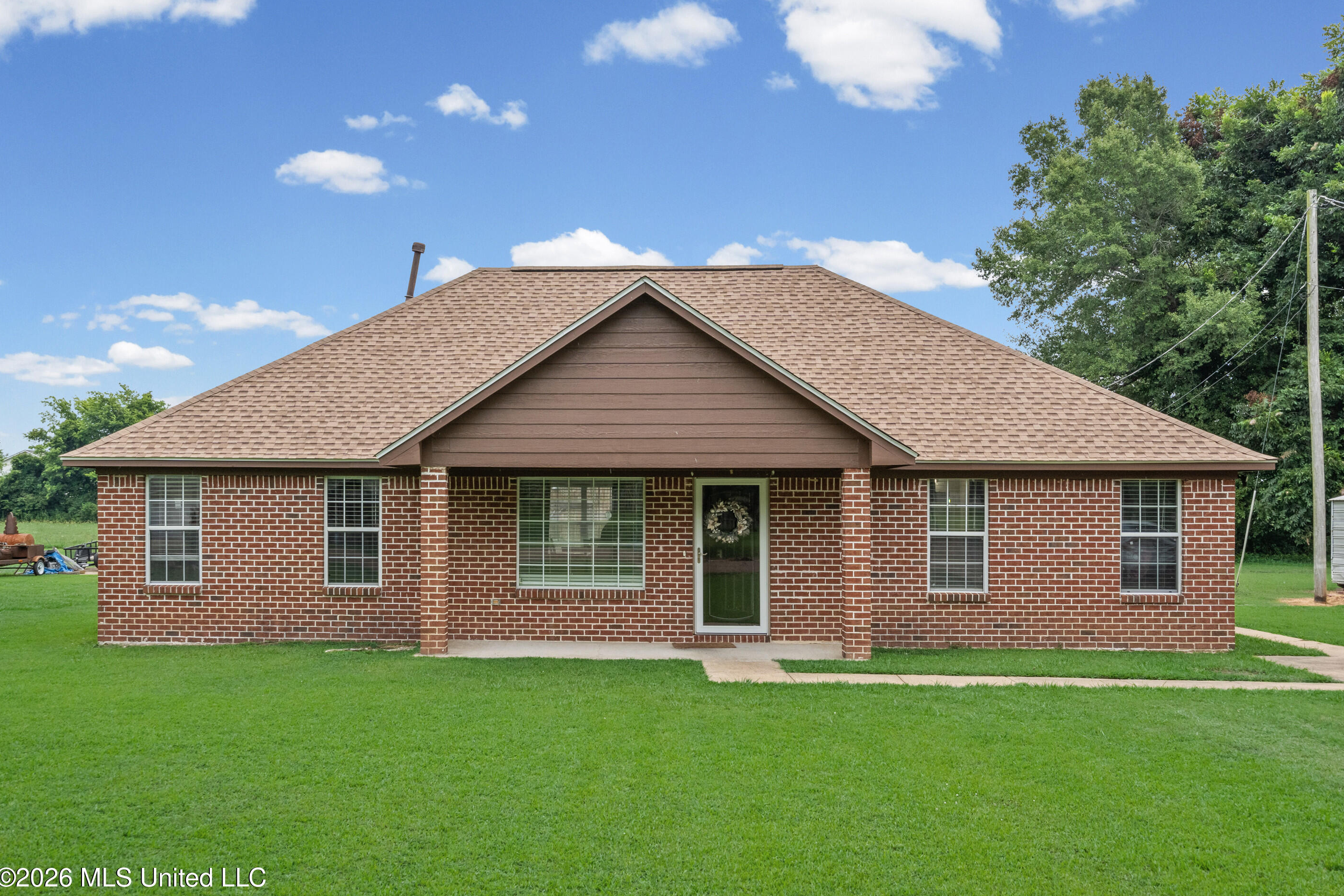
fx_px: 1344
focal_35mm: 36
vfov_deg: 36.9
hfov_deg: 53.1
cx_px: 685
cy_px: 459
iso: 1000
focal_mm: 35
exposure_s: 1/350
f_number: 9.5
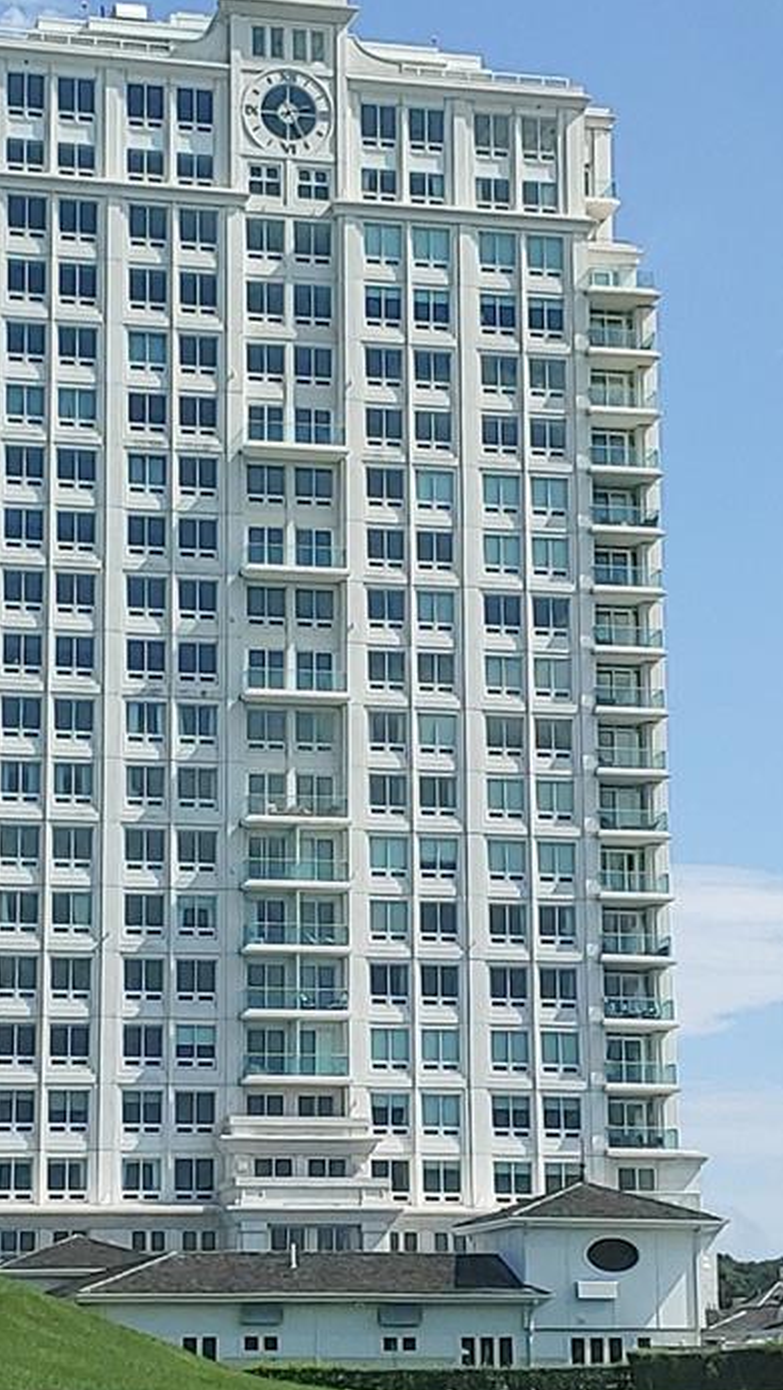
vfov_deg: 24.4
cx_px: 347
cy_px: 671
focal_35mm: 87
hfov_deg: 13.9
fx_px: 3207
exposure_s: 1/2381
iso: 50
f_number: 1.5
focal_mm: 4.23
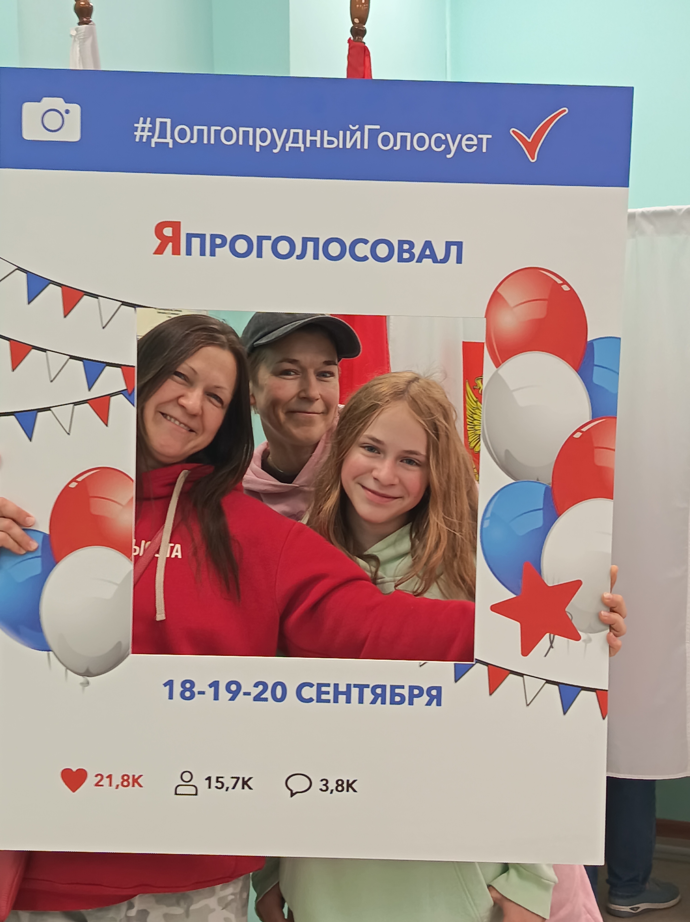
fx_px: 1278
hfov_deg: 30.2
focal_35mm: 48
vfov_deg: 39.7
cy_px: 461
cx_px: 345
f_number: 1.75
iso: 642
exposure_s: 1/50
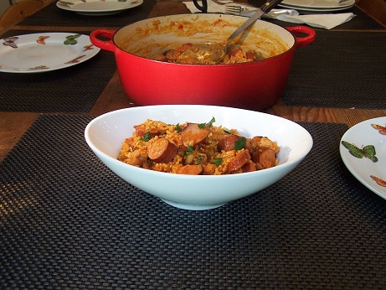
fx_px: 424
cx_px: 193
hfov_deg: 49.0
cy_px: 145
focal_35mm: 38
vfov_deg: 37.7
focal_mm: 6.3
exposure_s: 1/30
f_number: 2.8
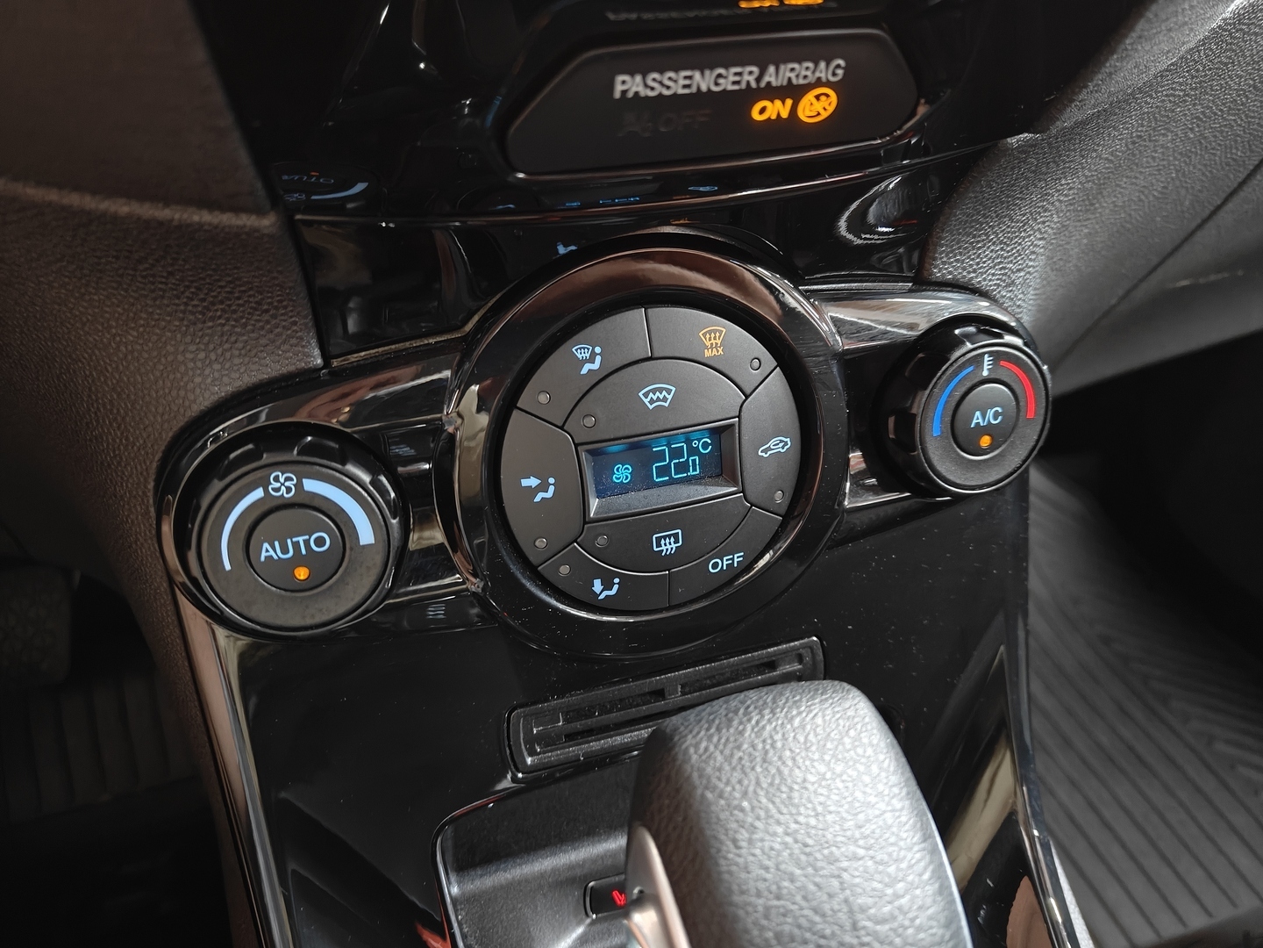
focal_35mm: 24
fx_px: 876
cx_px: 632
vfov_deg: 56.8
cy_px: 474
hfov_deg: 71.6
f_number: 1.8
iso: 3200
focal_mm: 5.59
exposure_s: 1/20
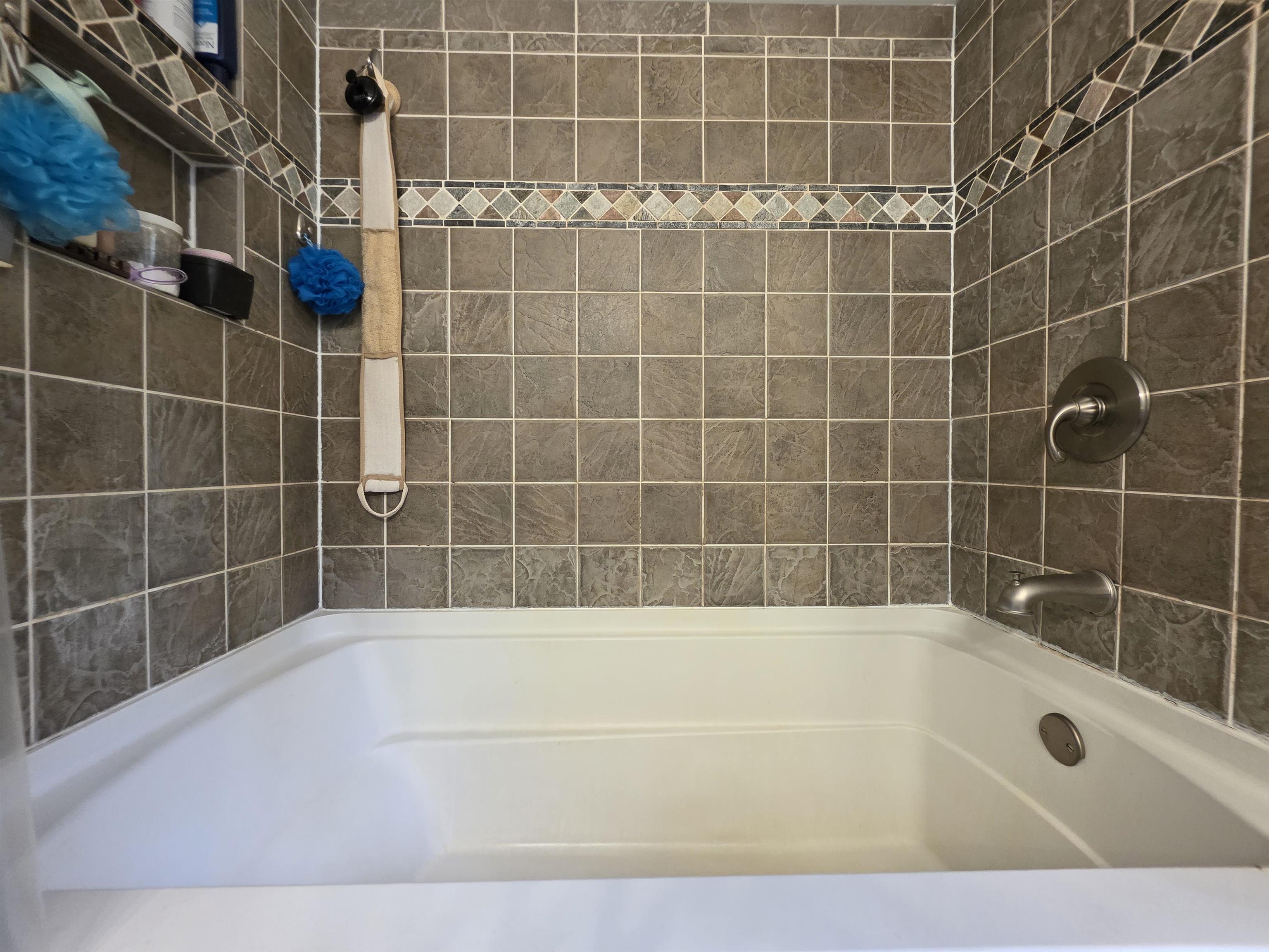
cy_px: 476
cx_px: 634
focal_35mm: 13
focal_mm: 2.2
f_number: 1.9
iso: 320
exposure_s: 1/60
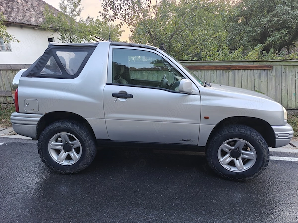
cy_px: 112
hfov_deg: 73.9
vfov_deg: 58.9
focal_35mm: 23
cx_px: 149
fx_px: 198
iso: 400
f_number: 1.6
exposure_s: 1/100
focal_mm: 6.06
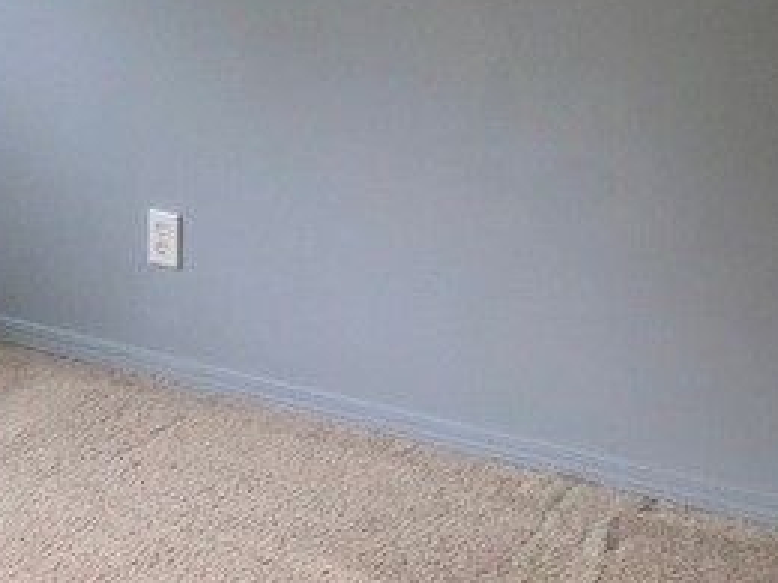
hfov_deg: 21.7
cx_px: -42
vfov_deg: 16.7
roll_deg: +1.1
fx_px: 1933
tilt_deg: -8.1
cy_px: -51
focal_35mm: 86
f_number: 1.8
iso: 80
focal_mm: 3.99
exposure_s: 1/30
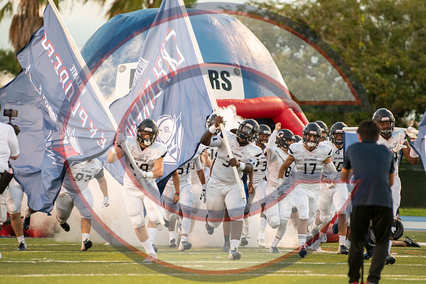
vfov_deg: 4.6
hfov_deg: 6.9
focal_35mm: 300
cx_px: 213
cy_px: 142
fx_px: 3551
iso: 2800
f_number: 2.8
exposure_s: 1/1600
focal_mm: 200
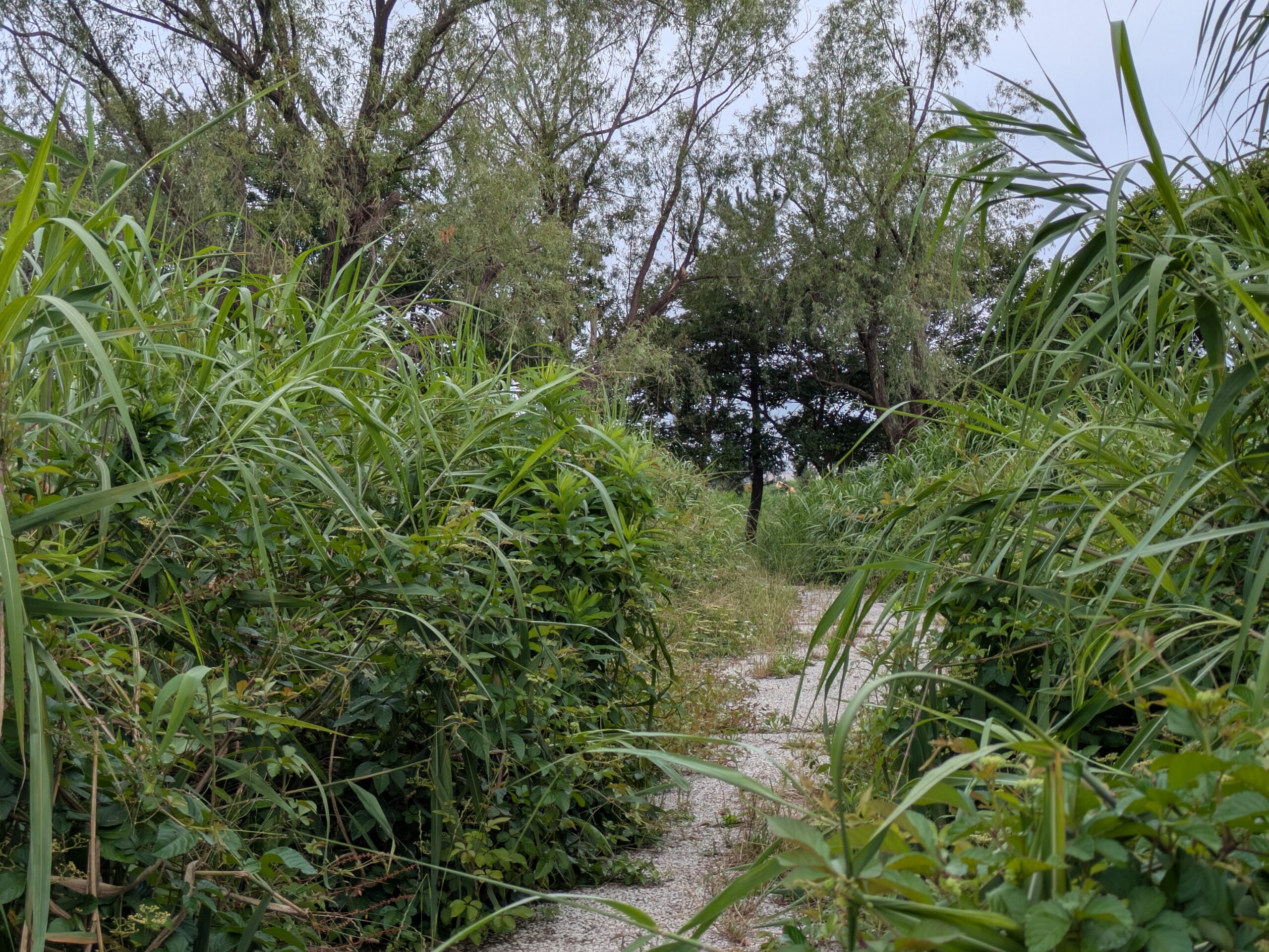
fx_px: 1870
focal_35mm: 51
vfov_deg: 28.6
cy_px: 476
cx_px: 634
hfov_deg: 37.5
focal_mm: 5.43
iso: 45
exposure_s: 1/1805
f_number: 1.89
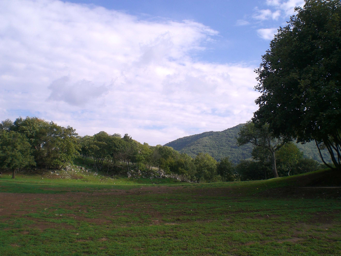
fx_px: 374
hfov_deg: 49.0
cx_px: 170
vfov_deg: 37.7
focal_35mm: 38
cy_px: 128
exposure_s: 1/250
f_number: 4.4
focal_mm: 6.3
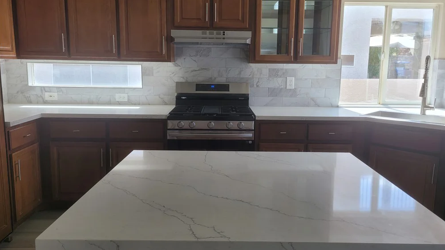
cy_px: 113
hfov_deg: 66.1
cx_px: 226
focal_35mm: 29
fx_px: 342
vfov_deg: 40.2
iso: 40
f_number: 1.8
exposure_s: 1/173
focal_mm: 5.4
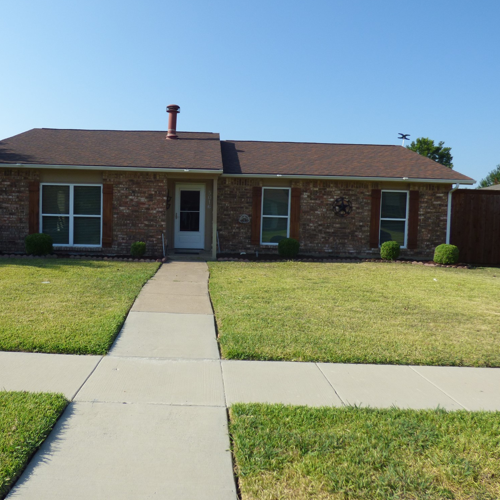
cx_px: 208
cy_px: 243
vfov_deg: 57.3
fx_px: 458
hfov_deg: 57.0
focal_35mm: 28
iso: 100
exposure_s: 1/1300
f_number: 3
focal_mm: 4.11
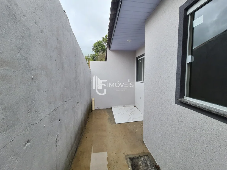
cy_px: 85
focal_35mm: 13
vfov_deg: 89.9
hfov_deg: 106.2
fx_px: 85
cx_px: 114
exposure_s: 1/244
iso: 50
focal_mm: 1.74
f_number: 2.2
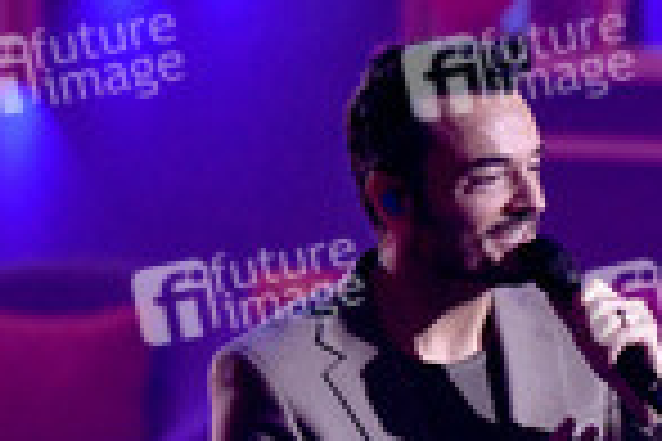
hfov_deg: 2.2
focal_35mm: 949
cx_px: 579
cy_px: 630
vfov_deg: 1.4
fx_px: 17450
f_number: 6.3
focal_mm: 310
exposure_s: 1/100
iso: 3200
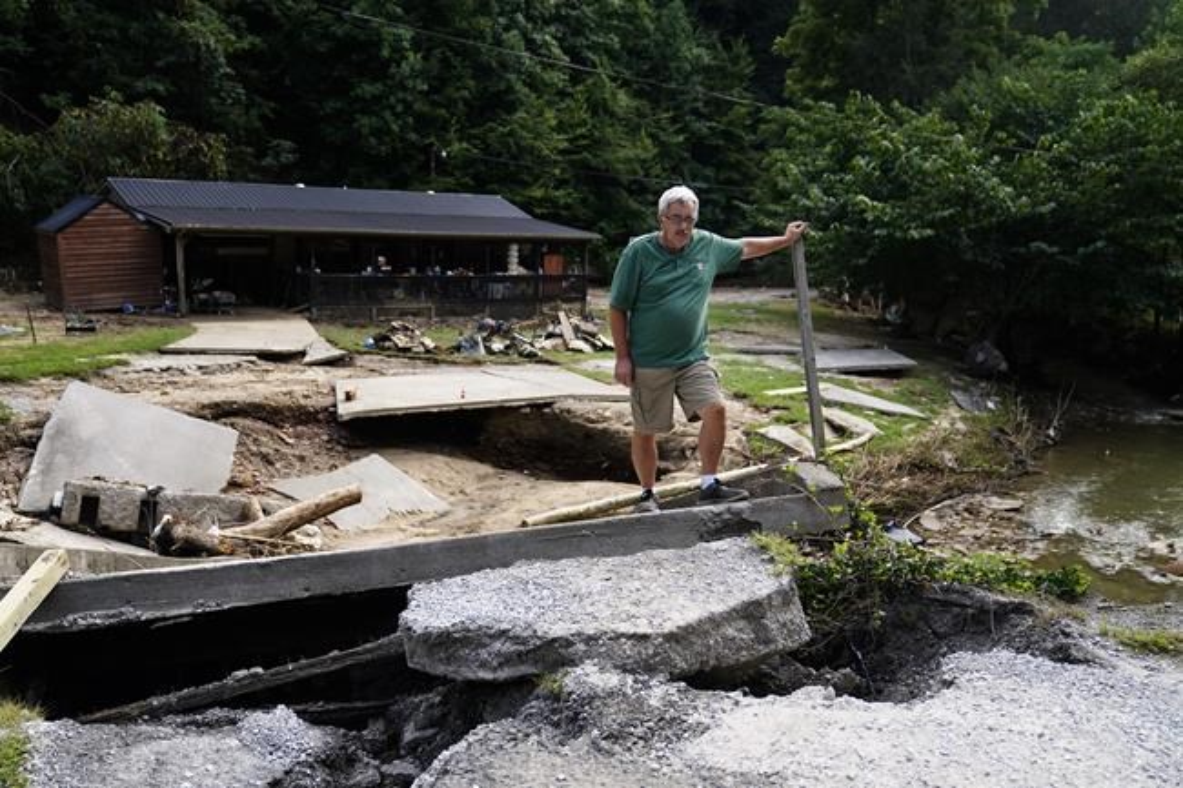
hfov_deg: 60.3
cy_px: 394
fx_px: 1018
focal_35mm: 31
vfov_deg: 42.3
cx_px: 592
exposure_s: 1/3200
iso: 1000
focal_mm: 31
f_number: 2.8
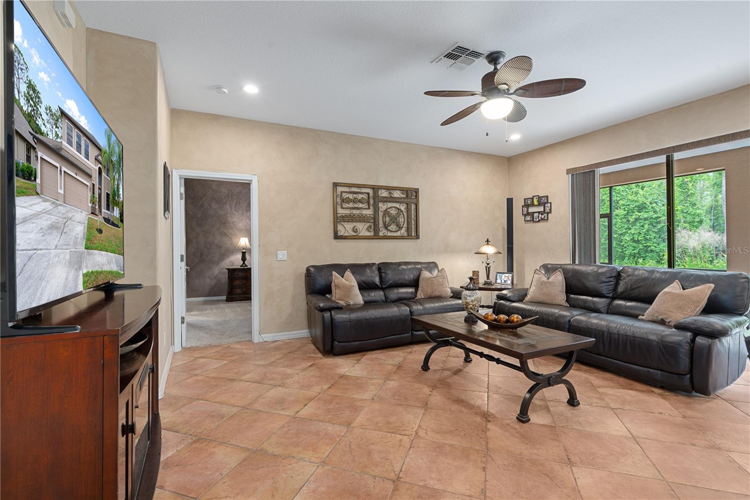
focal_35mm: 16
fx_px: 333
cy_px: 250
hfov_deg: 96.7
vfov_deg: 73.7
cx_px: 375
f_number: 9
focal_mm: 16
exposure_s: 2
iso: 320
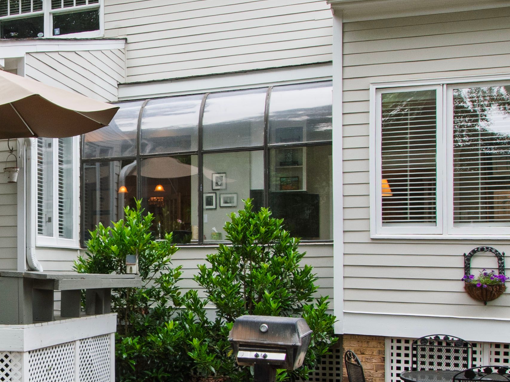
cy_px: 291
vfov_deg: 30.3
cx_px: 34
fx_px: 692
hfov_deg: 37.3
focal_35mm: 47
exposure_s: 1/40
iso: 320
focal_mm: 10
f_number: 8
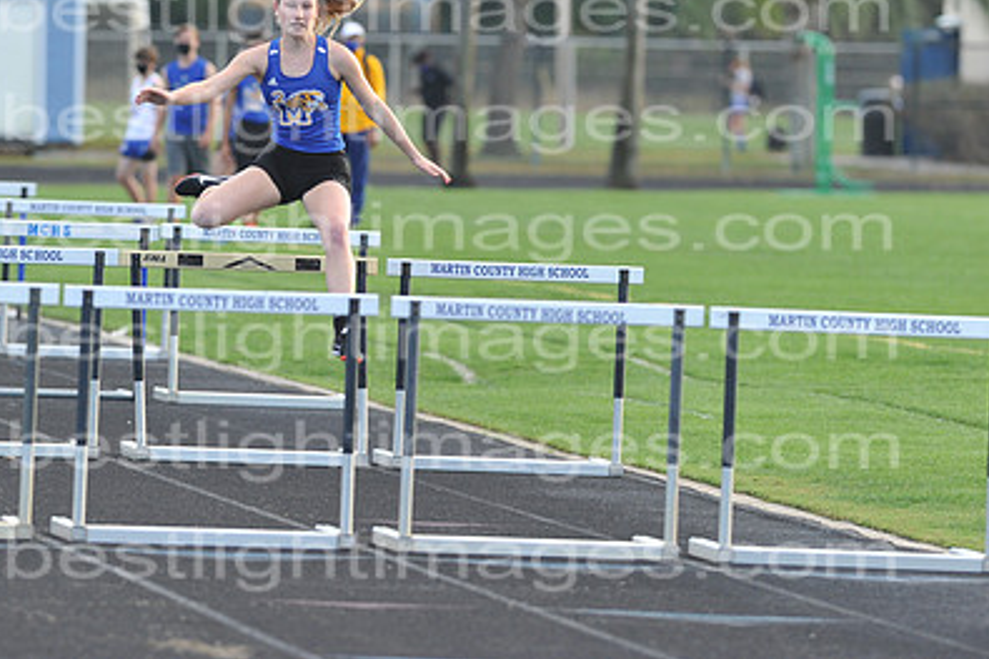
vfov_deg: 3.1
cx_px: 333
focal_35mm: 441
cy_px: 178
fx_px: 12110
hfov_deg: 4.7
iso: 800
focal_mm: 300
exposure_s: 1/1000
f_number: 4.5
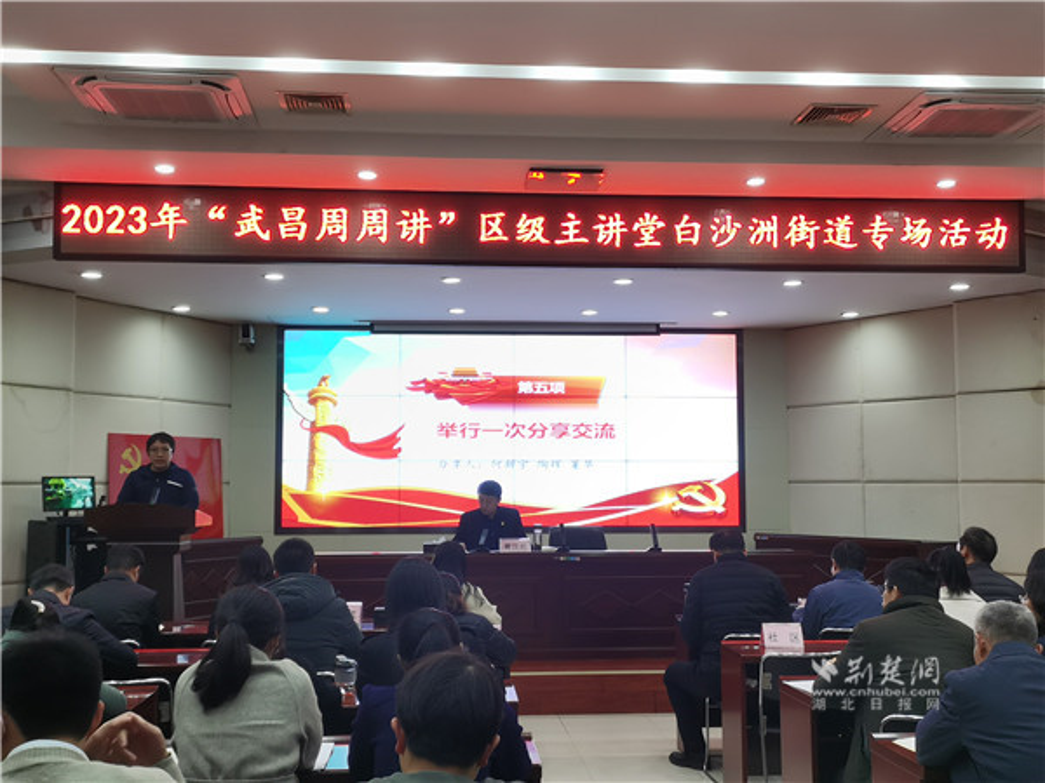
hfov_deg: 47.9
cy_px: 392
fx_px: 1177
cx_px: 522
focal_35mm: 39
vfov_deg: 36.8
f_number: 1.8
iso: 125
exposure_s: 1/100
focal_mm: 5.58
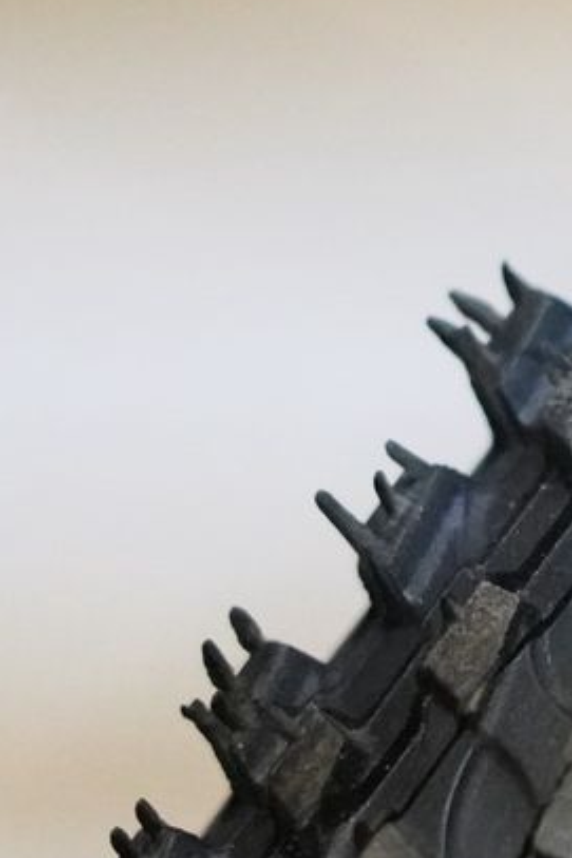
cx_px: 1045
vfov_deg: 4.0
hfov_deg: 2.7
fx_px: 12308
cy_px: 528
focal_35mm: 516
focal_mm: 105
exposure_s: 1/200
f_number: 5
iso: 10000
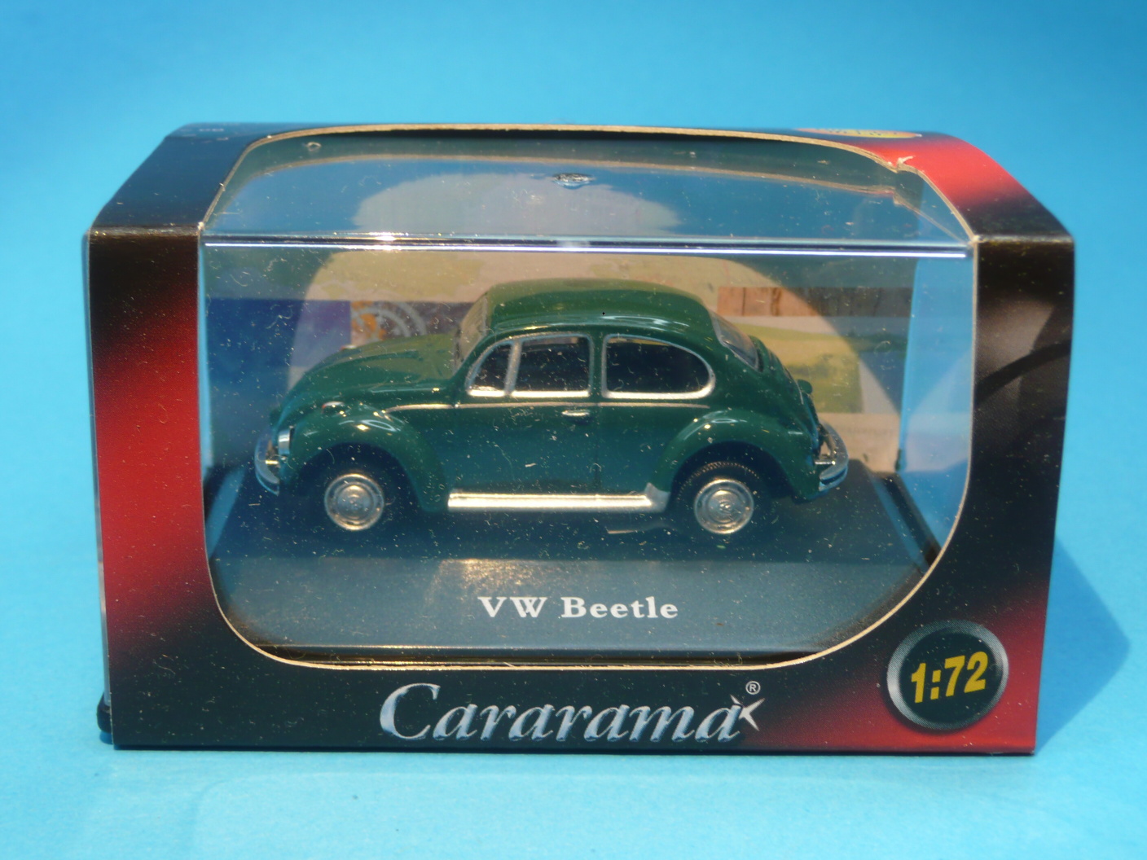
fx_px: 1657
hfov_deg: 38.2
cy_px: 430
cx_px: 574
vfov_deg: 29.1
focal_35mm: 50
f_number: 4.2
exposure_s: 1/40
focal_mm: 8.2
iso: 100
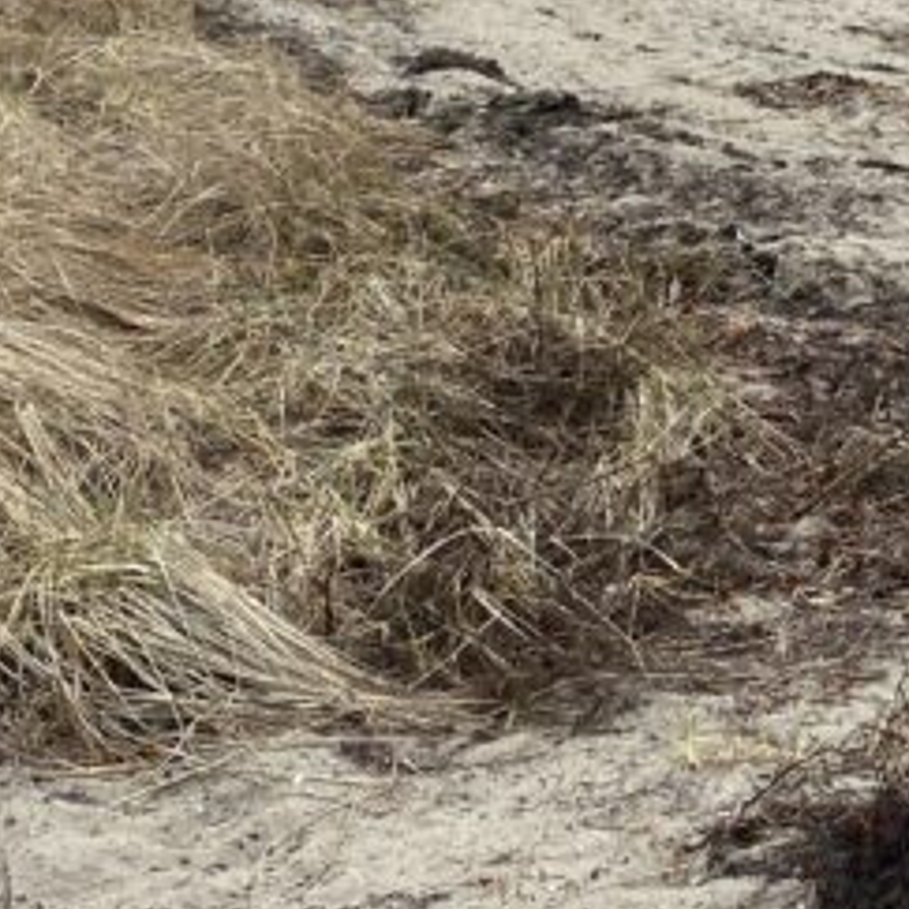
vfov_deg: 17.5
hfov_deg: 16.8
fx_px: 2882
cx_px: 1223
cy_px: -22
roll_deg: +0.9
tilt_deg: -10.8
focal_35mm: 97
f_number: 1.8
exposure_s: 1/1007
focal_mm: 4.25
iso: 32
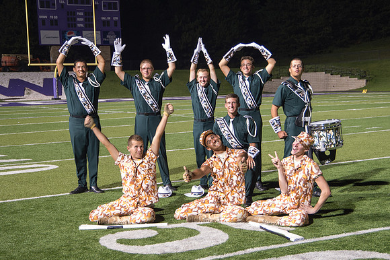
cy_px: 158
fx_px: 752
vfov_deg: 19.6
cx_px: 208
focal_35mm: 69
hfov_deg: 29.1
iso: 1000
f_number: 5
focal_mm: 50
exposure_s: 1/25
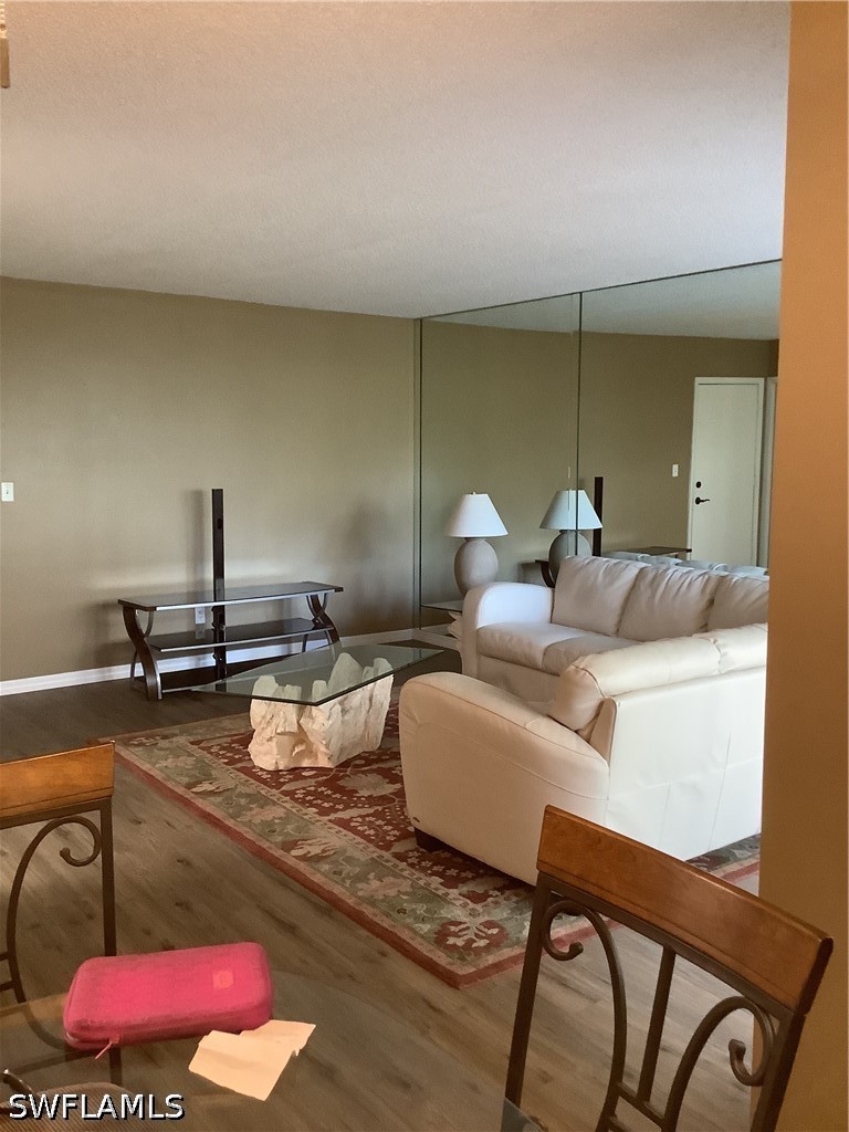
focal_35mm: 31
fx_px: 1014
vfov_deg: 58.4
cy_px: 566
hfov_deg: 45.4
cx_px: 424
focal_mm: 3.3
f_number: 2.4
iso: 320
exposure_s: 1/25
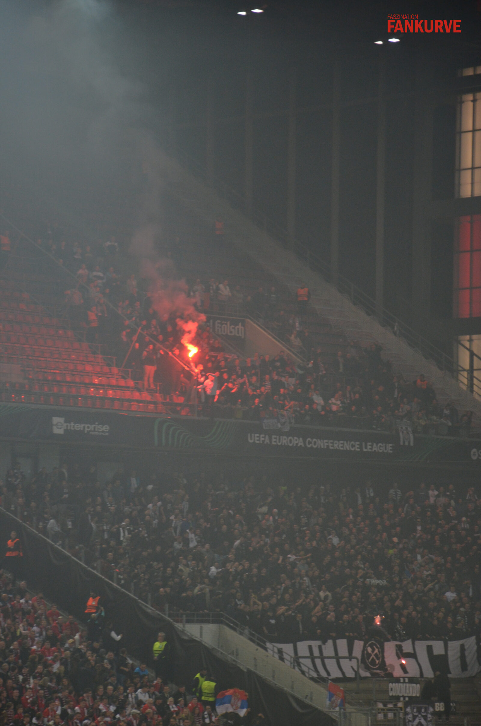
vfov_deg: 13.1
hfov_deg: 8.7
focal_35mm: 158
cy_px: 363
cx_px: 240
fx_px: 3171
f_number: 5.6
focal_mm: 105
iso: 800
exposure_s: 1/160
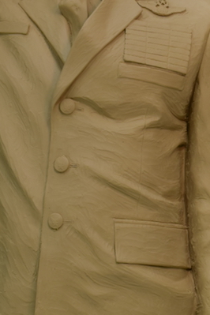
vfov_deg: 7.0
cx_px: 205
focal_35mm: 293
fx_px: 2564
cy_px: 372
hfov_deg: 4.7
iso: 500
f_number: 18
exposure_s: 1/20
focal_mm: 65
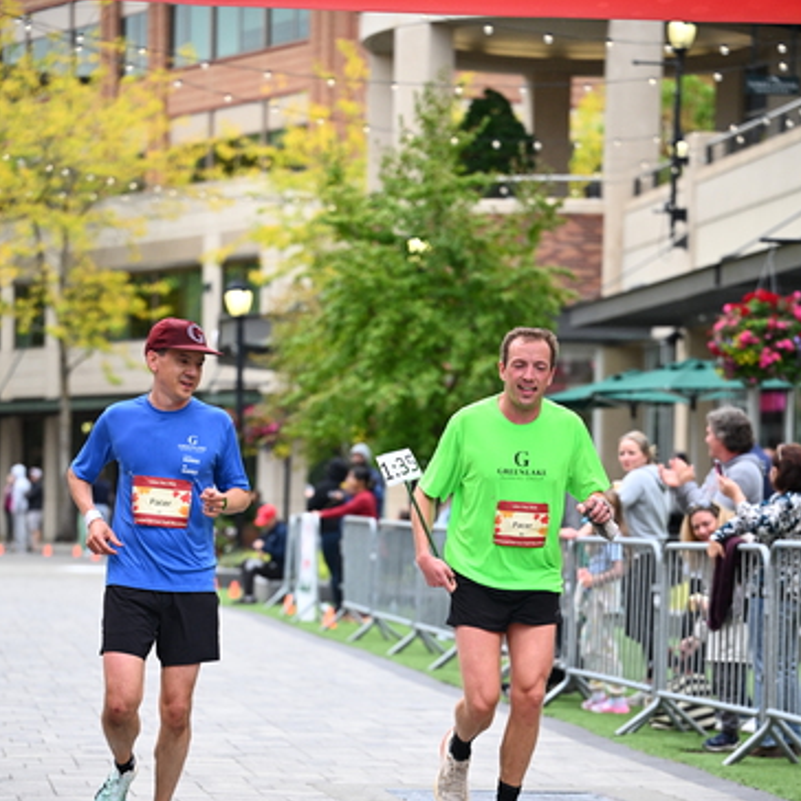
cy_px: 603
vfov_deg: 13.8
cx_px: 402
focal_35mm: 126
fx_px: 3299
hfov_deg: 13.8
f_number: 2.8
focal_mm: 98
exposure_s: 1/2000
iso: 1250
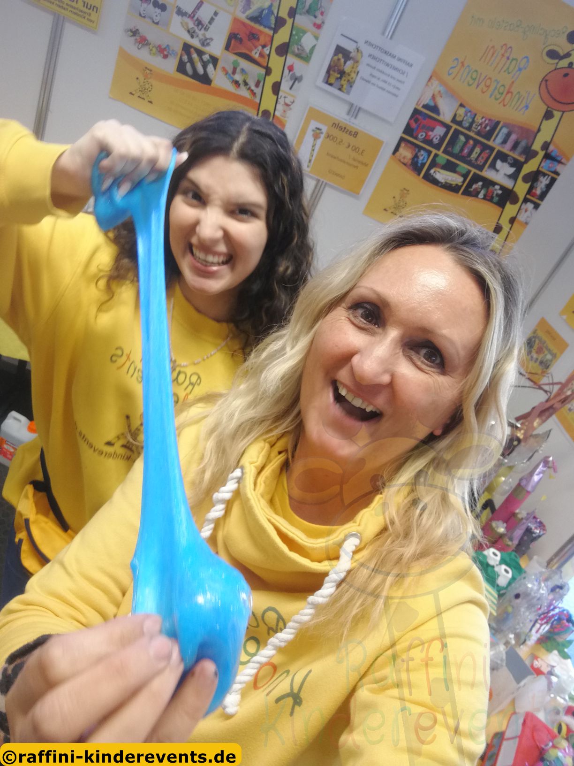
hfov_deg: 61.1
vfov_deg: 76.4
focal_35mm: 22
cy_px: 383
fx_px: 486
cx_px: 287
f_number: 1.9
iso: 100
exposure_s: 1/33.3
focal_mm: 3.36
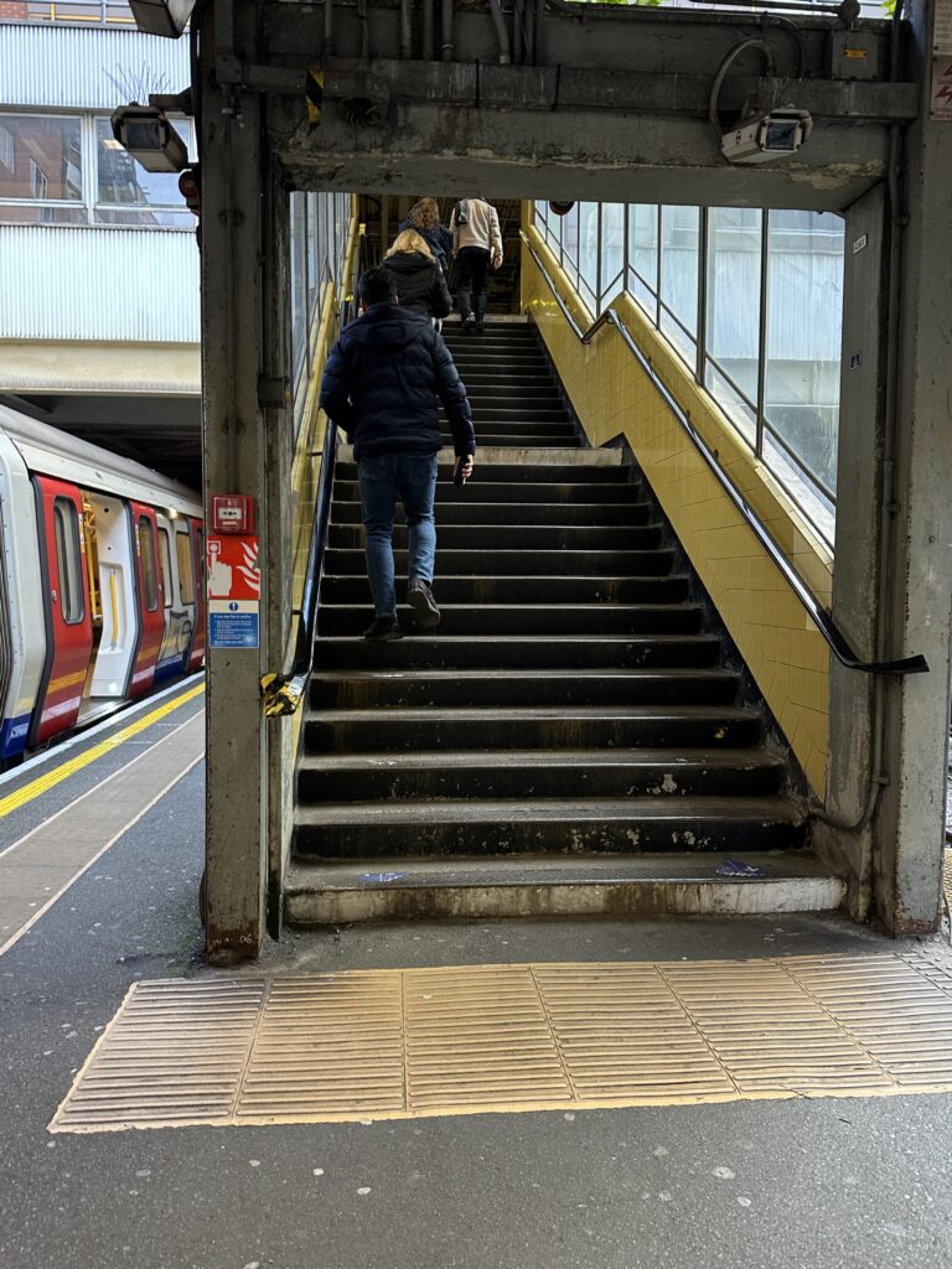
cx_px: 476
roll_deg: +1.5
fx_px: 880
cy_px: 634
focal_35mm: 24
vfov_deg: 71.6
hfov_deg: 56.8
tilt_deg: -5.3
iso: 200
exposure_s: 1/100
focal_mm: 6.86
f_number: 1.78
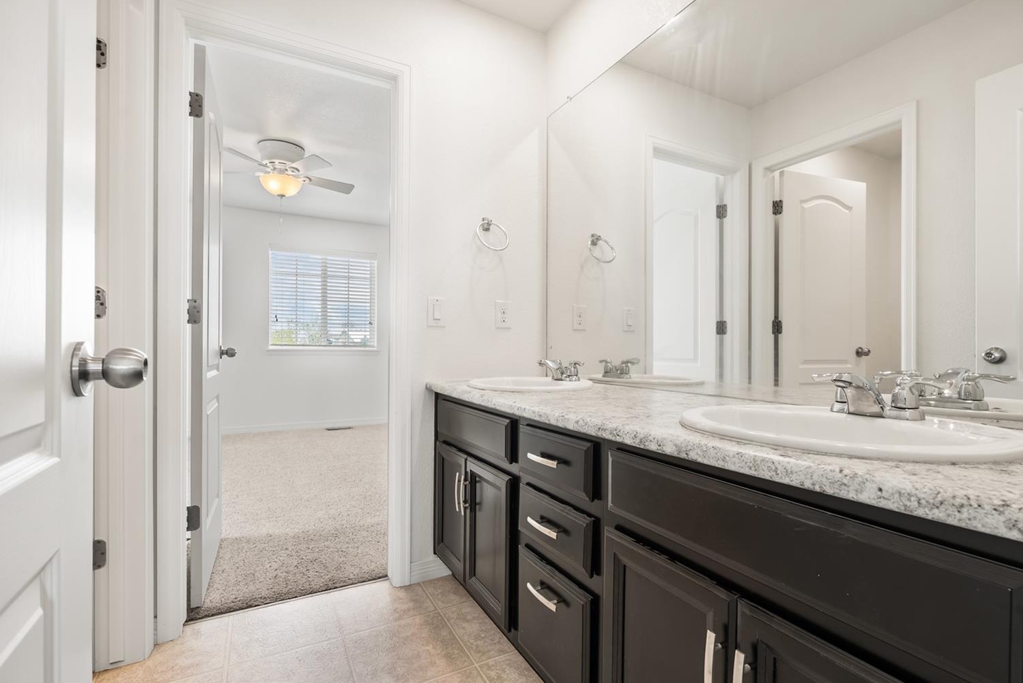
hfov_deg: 93.2
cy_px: 351
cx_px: 522
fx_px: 483
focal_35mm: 17
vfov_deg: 70.5
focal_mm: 16
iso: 200
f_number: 8
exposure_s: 1/1.67
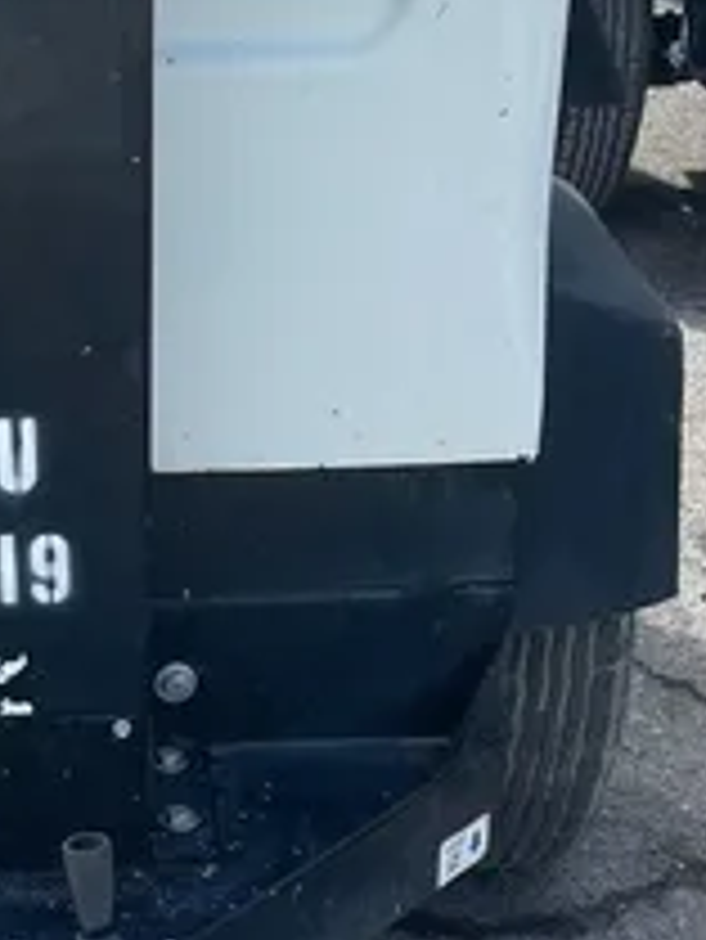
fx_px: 2472
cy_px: 1086
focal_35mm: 91
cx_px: 45
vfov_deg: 20.3
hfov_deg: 16.0
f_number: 1.6
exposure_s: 1/1490
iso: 50
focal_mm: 4.2
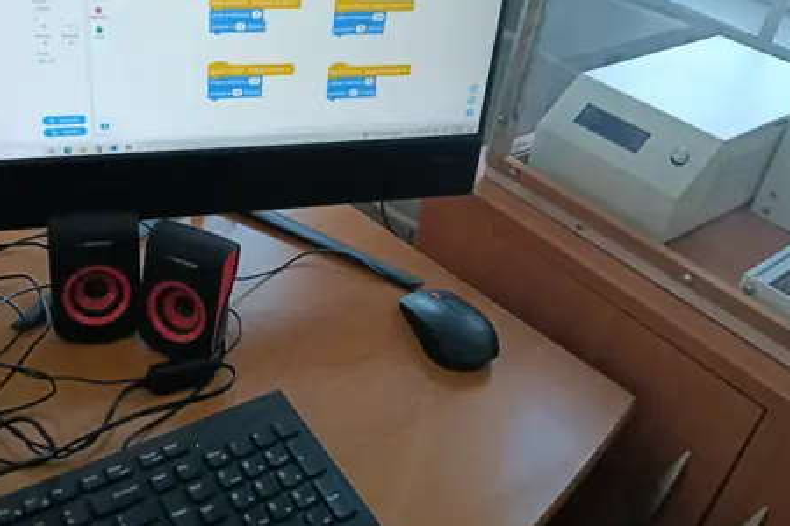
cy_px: 210
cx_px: 298
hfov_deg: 52.6
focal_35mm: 36
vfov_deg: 36.7
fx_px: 790
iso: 100
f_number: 1.8
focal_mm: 3.98
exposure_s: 1/33.3
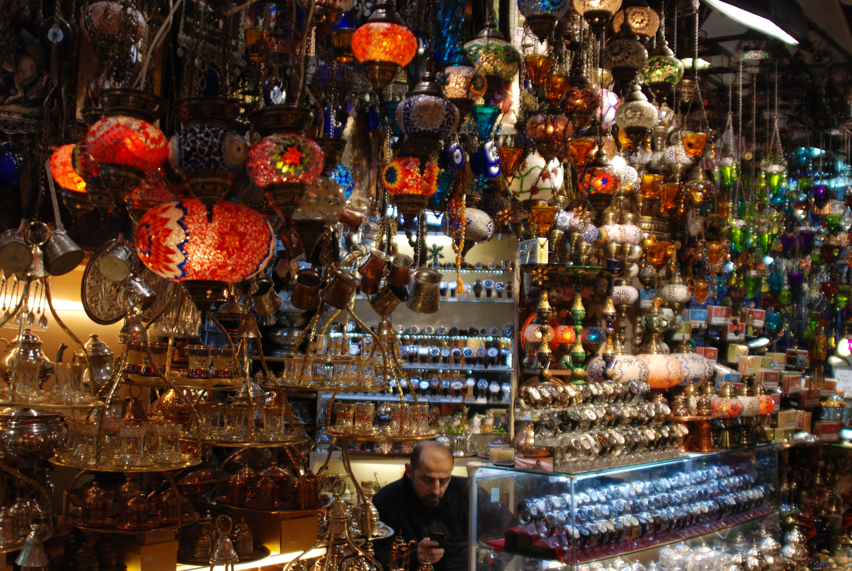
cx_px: 426
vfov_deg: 32.0
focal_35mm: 42
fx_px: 995
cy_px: 286
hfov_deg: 46.3
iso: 200
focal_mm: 28
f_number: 3.5
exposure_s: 1/50
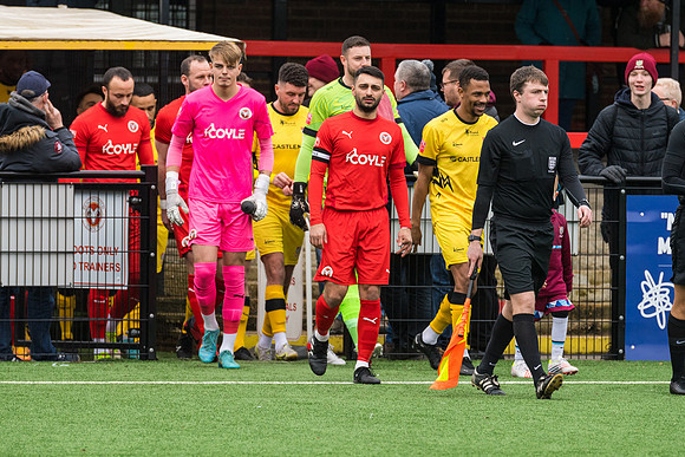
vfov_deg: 3.1
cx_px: 342
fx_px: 8564
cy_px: 228
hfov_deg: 4.6
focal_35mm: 450
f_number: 5
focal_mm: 300
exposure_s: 1/400
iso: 800
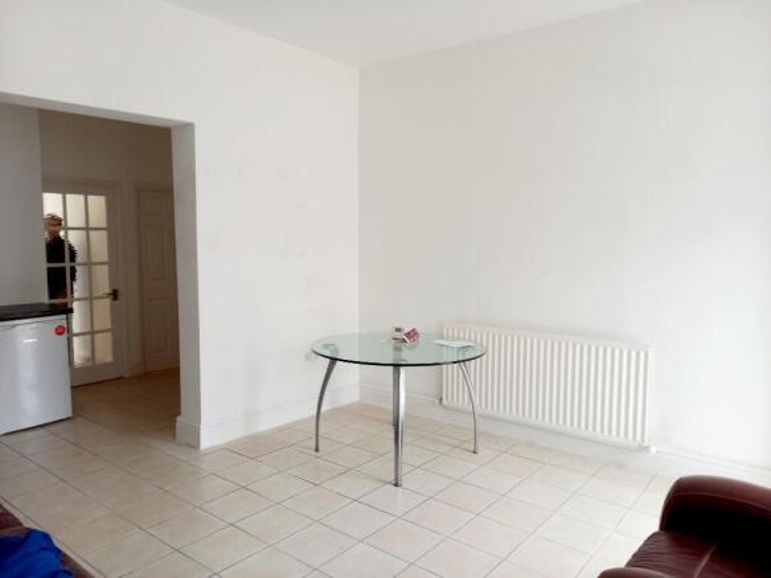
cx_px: 386
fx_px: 557
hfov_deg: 69.4
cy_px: 289
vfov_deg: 54.9
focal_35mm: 25
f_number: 2
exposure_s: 1/50
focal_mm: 4.6
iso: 200
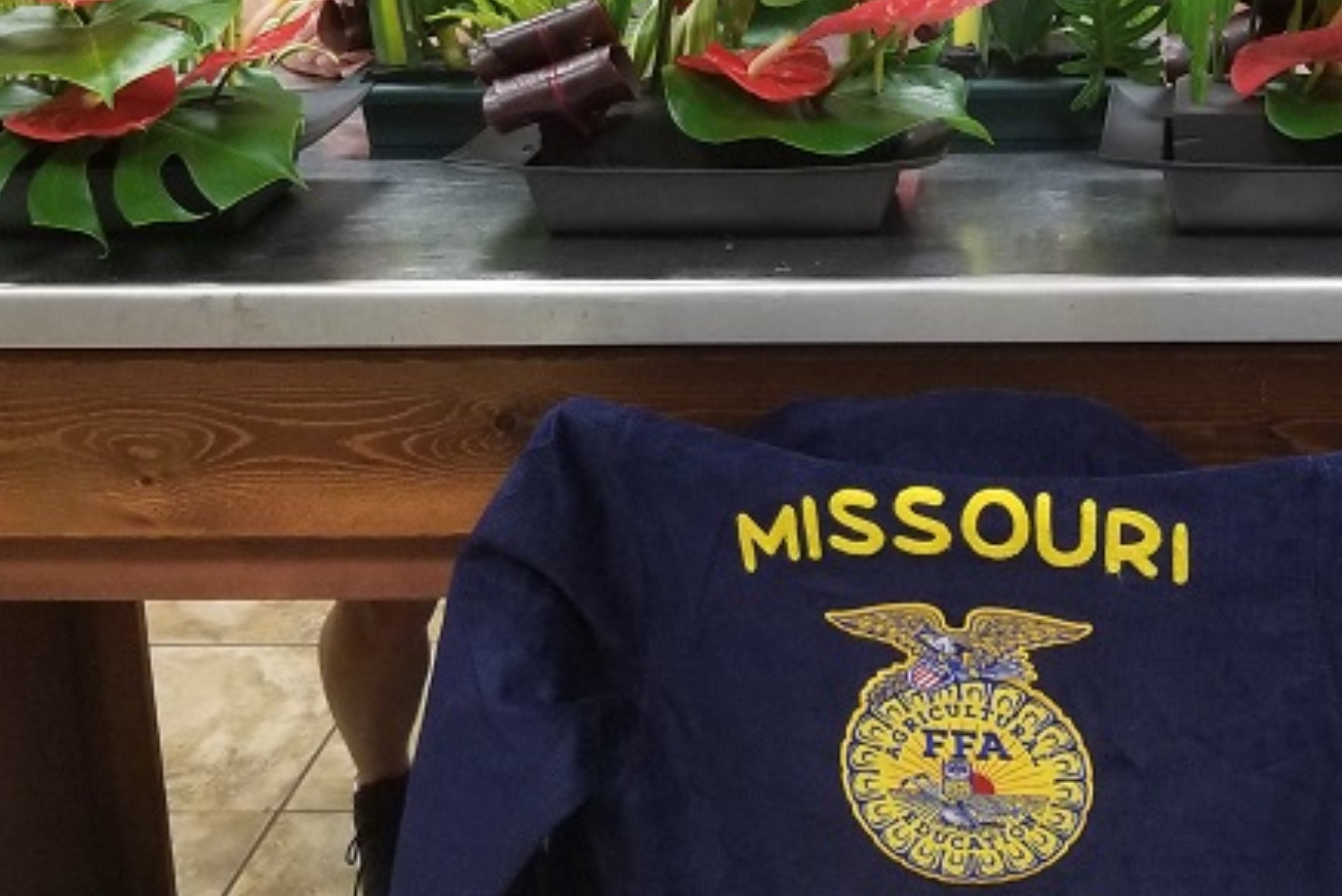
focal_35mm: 62
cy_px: 182
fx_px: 2312
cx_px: 1123
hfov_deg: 31.3
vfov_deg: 21.7
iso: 200
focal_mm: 4.25
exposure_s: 1/40
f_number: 1.7
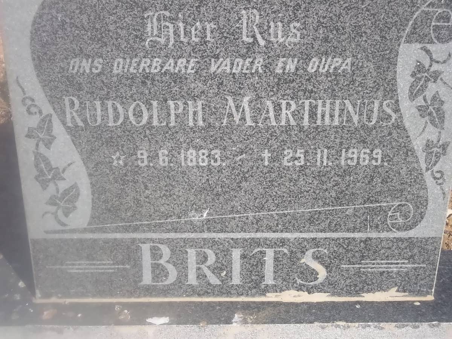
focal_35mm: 62
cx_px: 226
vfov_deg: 23.7
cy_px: 170
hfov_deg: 31.2
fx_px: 810
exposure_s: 1/500
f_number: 4.1
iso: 80
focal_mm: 11
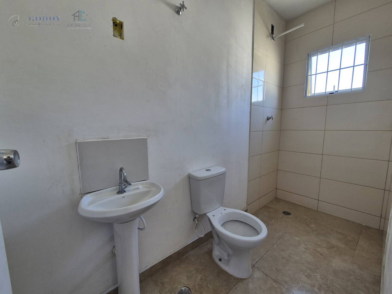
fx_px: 147
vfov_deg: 89.9
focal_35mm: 13
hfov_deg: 106.2
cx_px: 196
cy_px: 147
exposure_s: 1/100
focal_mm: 2.2
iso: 100
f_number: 2.2
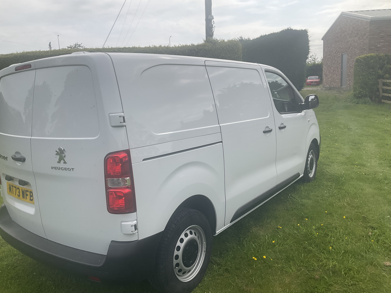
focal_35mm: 29
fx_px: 328
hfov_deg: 61.7
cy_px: 146
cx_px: 196
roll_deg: +2.6
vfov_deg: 48.2
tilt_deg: -10.5
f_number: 1.8
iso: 16
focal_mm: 3
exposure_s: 1/1912
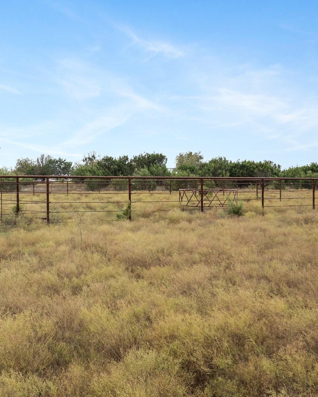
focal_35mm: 43
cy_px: 201
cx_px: 87
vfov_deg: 42.9
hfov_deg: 34.3
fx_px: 506
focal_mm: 30
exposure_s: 1/1000
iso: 1600
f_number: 10
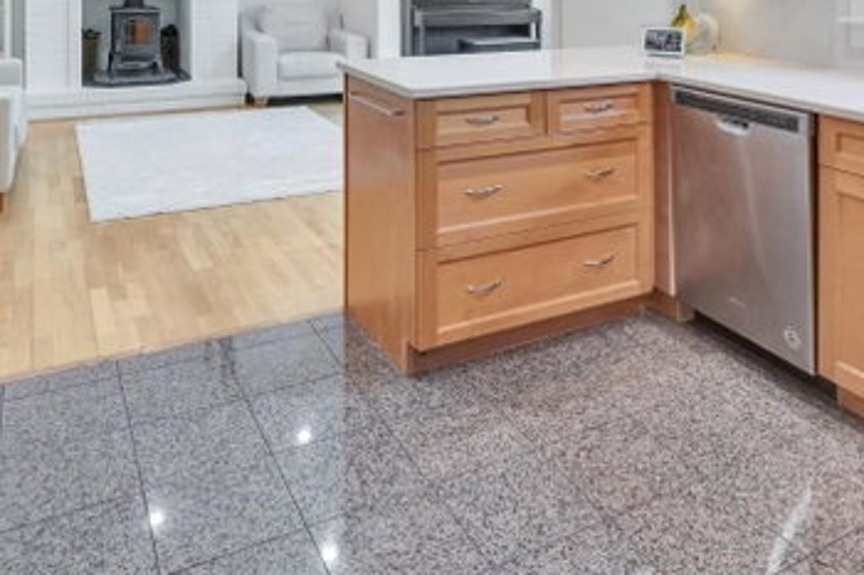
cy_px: -68
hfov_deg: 56.4
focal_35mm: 33
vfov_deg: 33.9
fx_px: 800
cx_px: 509
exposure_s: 1/25
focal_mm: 14.6
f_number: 8
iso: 400
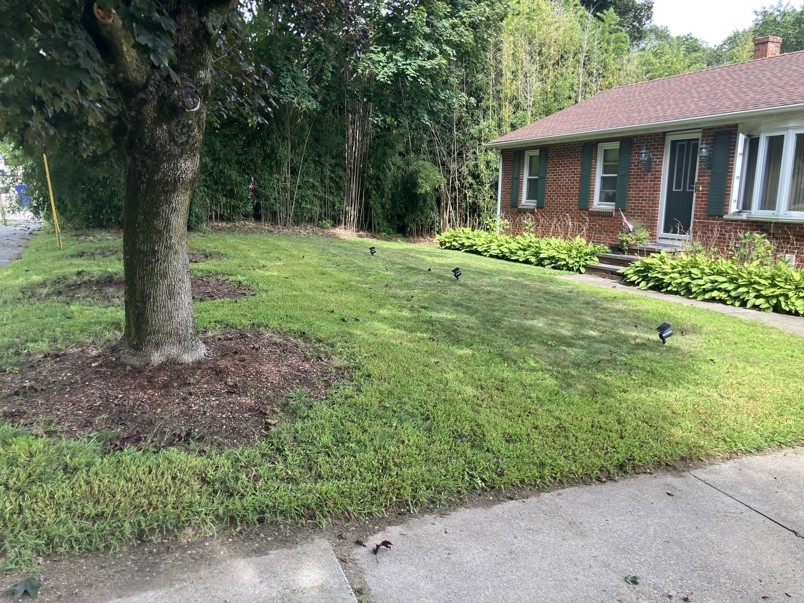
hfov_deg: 63.4
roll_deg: -1.8
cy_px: 302
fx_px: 650
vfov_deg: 49.7
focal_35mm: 28
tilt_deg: -7.8
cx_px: 402
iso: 25
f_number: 1.8
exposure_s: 1/163
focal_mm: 3.99
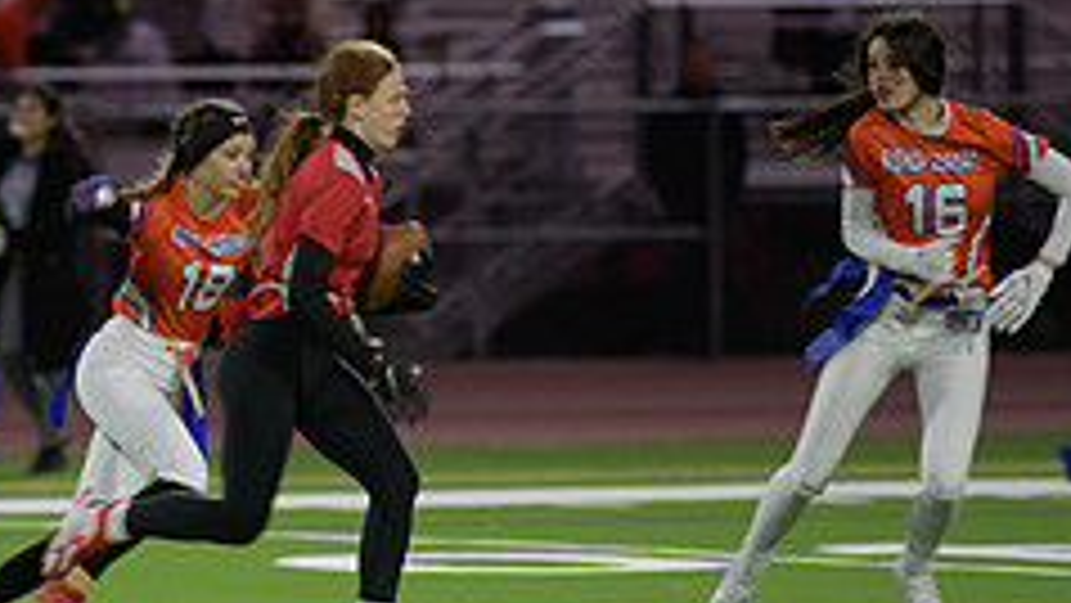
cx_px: 158
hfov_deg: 4.2
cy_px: 398
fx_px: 14487
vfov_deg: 2.4
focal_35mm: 510
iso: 720
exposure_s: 1/200
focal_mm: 200
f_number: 2.8
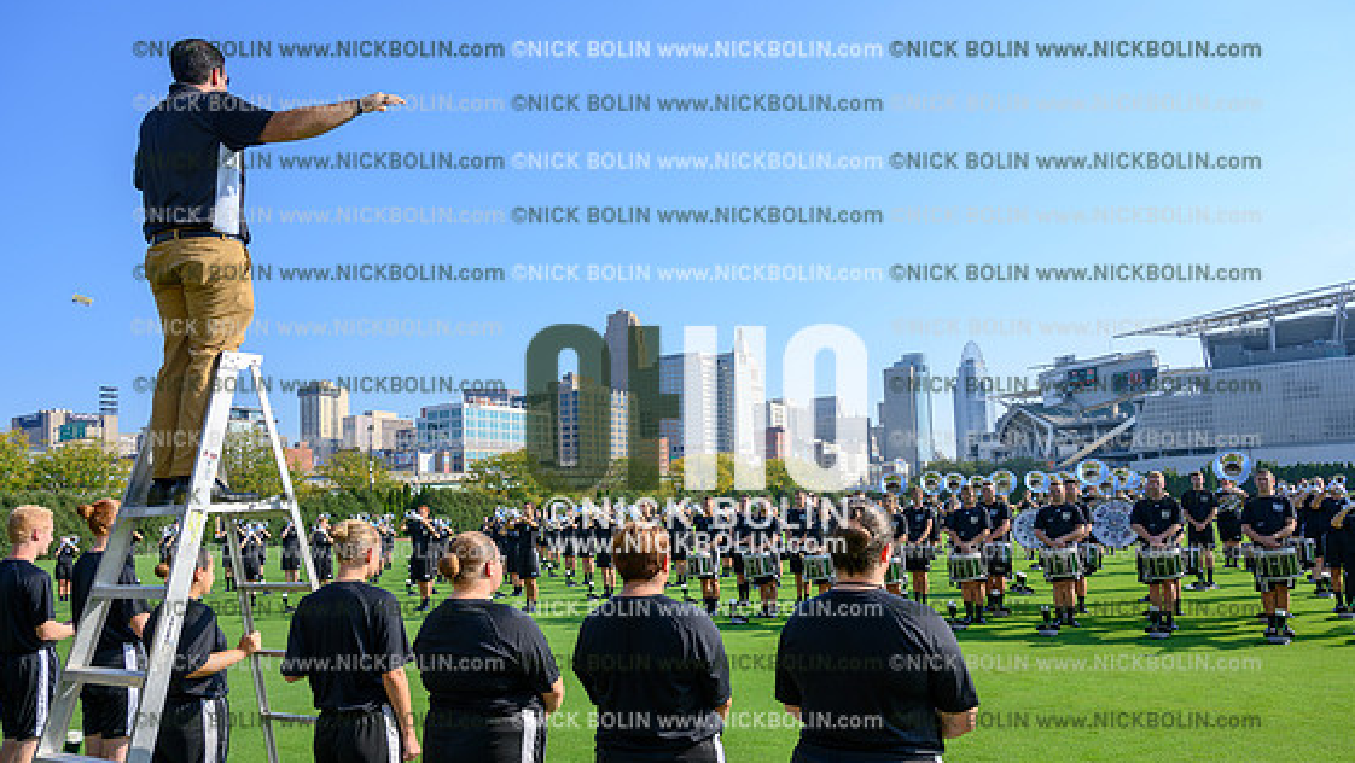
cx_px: 696
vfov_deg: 44.3
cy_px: 441
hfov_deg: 71.9
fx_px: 934
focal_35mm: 26
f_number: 7.1
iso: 80
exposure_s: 1/200
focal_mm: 24
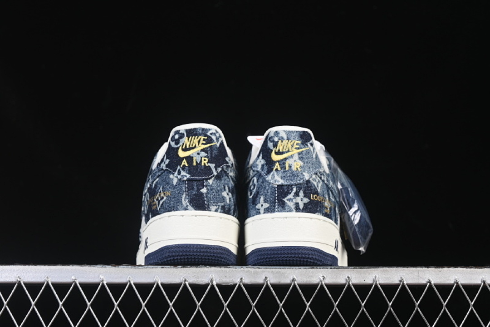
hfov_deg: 27.0
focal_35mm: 75
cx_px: 245
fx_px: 1021
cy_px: 164
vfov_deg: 18.2
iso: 160
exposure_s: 1/60
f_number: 6.3
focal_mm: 50
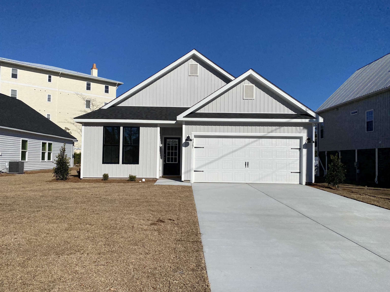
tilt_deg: +1.9
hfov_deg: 67.3
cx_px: 195
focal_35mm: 26
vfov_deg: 53.1
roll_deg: -1.4
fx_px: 293
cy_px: 146
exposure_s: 1/8197
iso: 32
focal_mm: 4.25
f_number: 1.8
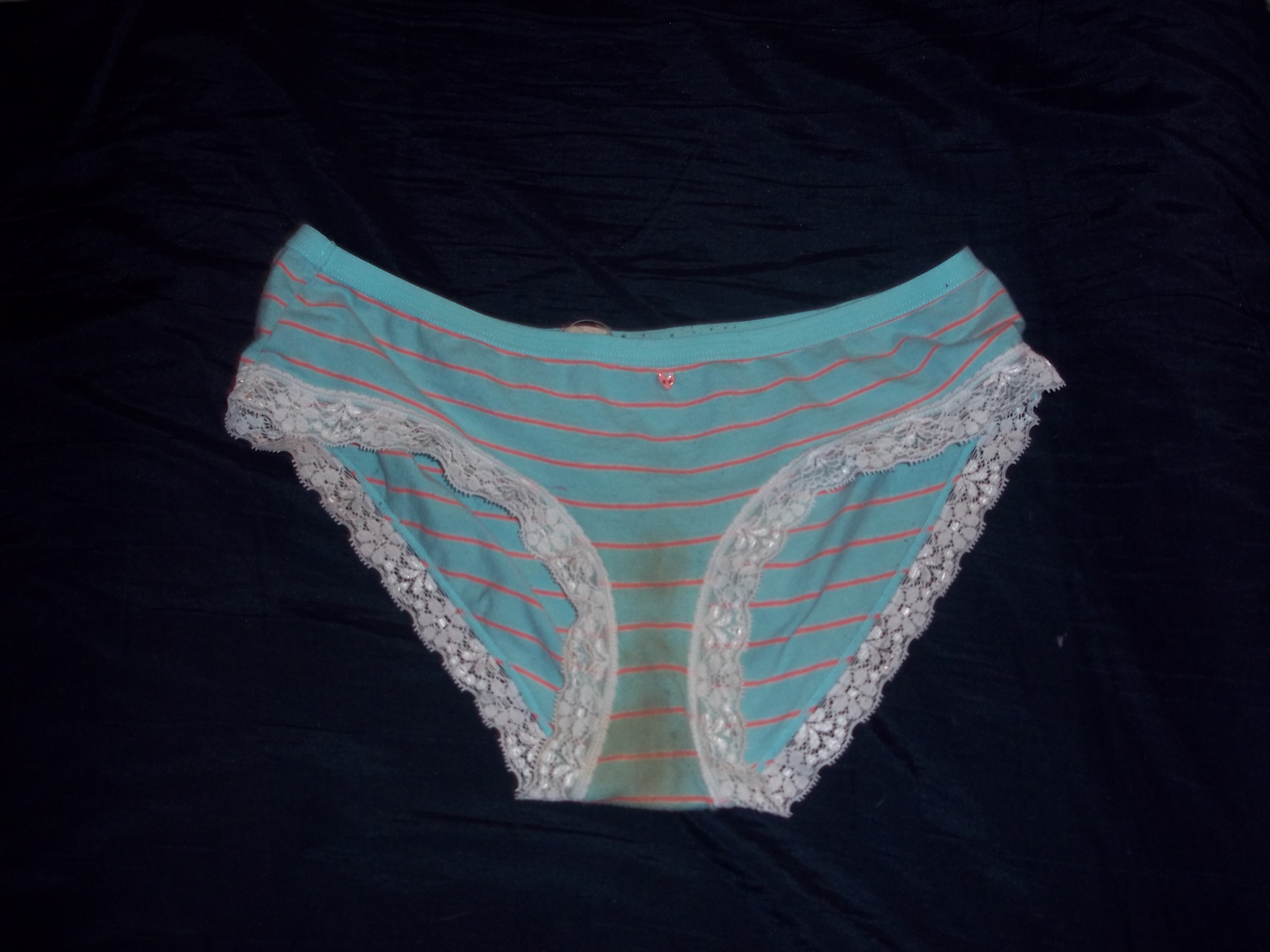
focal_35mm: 36
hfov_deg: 51.4
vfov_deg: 39.7
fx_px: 1321
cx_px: 635
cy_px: 476
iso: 80
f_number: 3.1
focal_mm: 6.5
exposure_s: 1/30
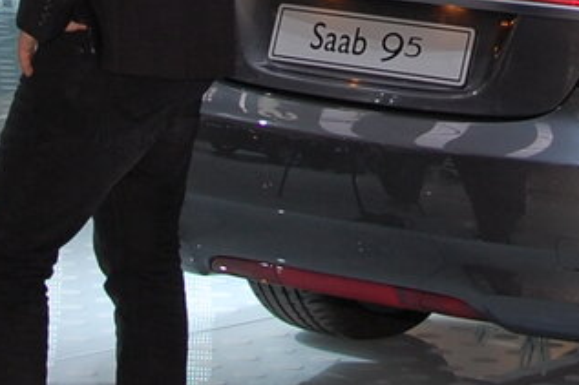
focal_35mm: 227
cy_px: -405
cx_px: 592
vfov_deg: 5.9
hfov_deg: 9.0
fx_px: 3649
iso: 200
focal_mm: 30
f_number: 4.5
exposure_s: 1/80
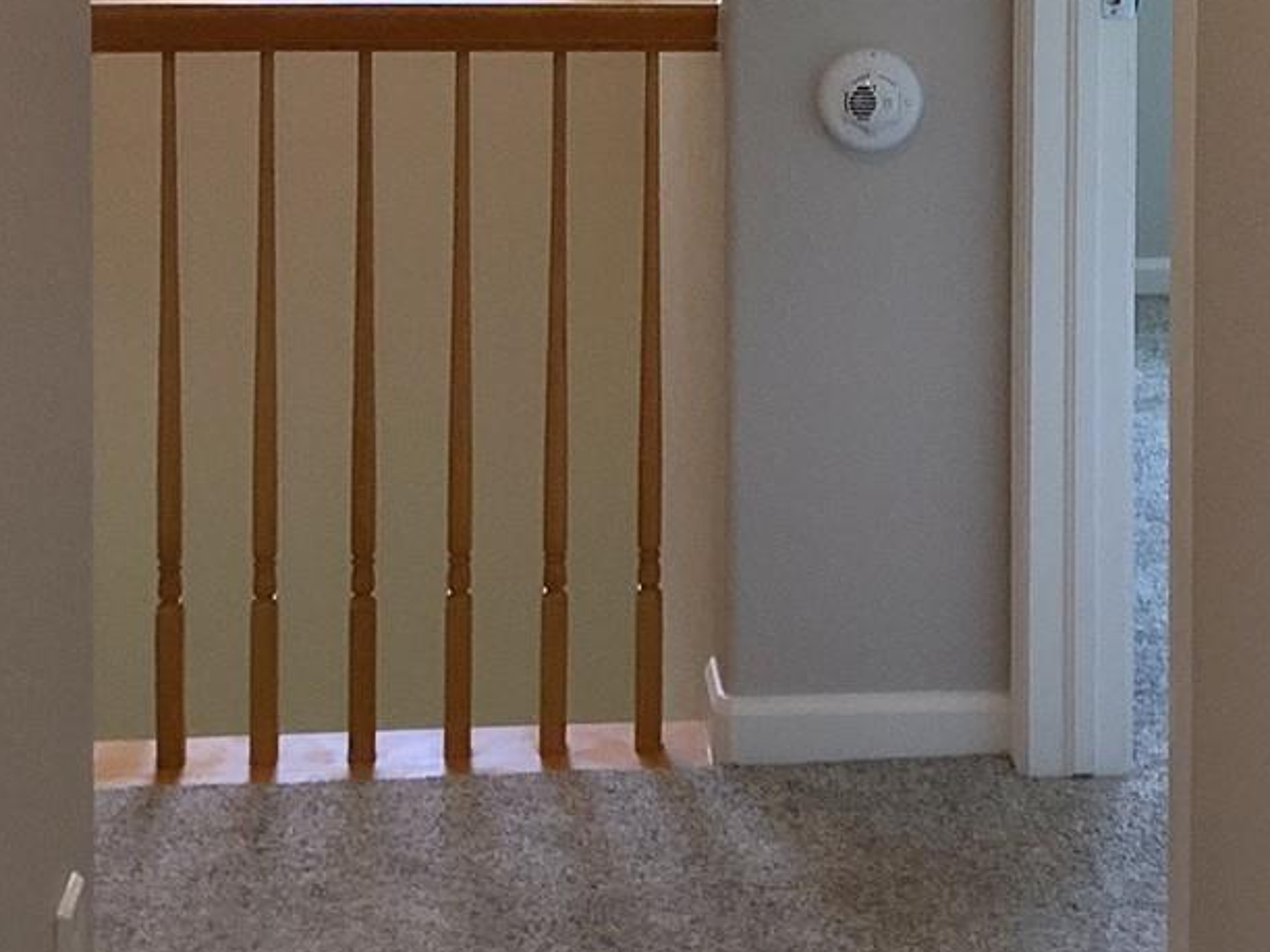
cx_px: 824
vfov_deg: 17.4
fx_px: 2972
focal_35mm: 81
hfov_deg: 24.0
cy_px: -197
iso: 64
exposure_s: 1/120
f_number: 2.4
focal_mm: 3.3
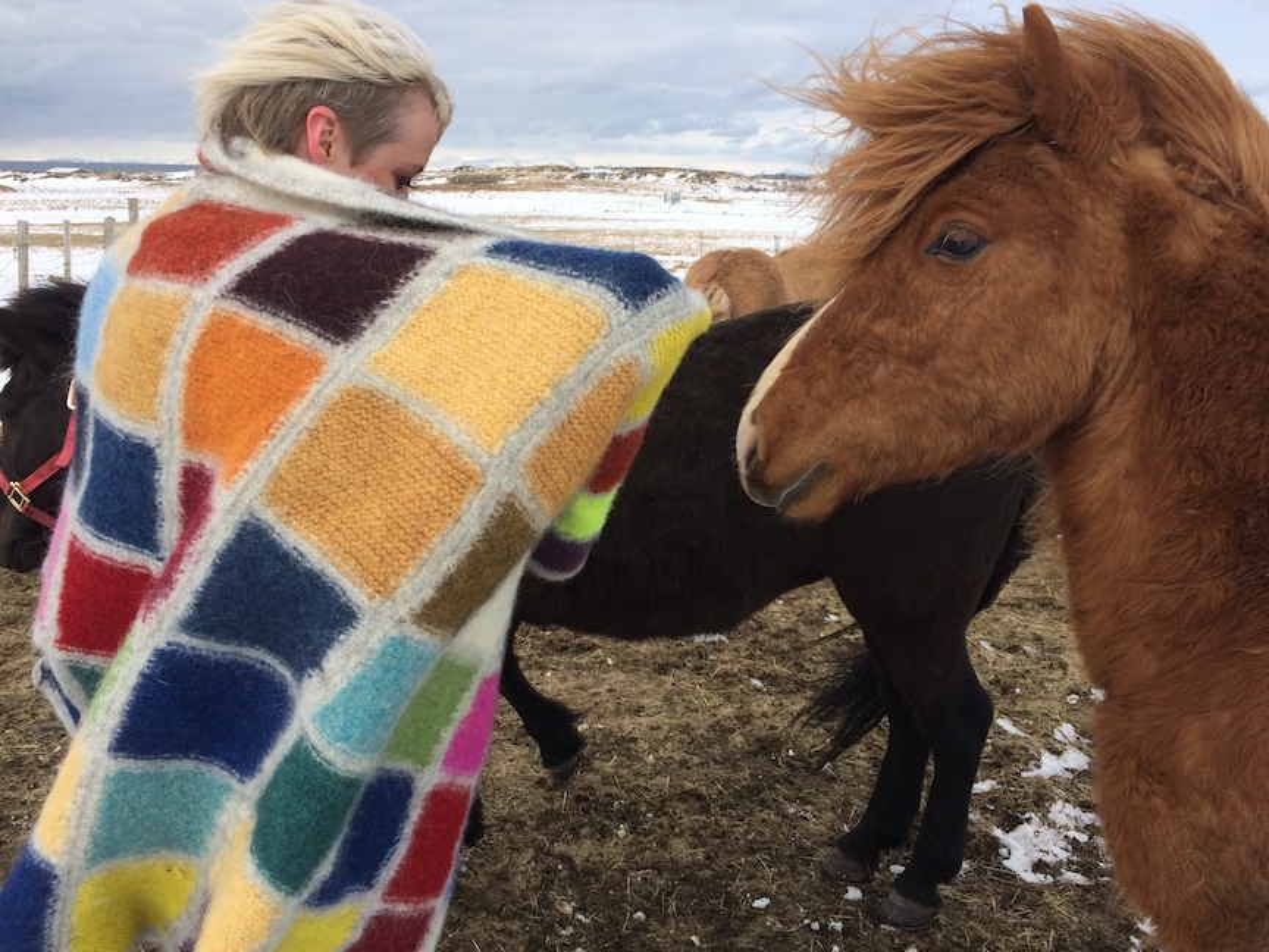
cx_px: 634
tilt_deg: -17.7
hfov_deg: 61.7
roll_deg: +0.0
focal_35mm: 29
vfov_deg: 48.2
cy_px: 476
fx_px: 1063
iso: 32
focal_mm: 4.15
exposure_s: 1/2053
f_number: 2.2
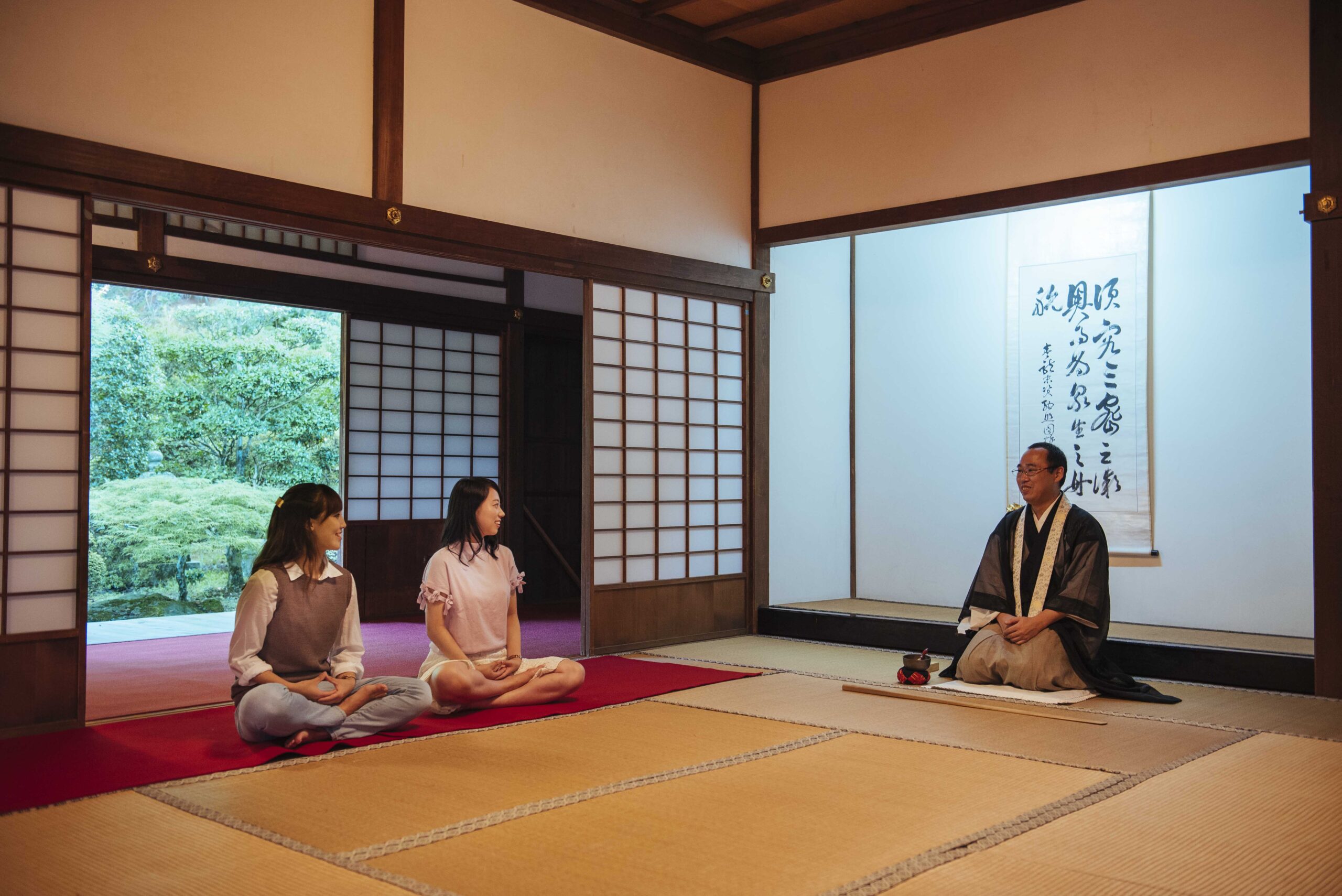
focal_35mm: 35
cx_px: 671
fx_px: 1305
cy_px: 448
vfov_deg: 37.9
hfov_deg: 54.4
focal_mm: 35
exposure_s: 1/30
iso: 1250
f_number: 3.2
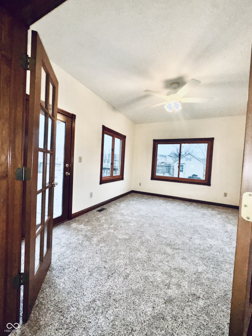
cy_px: 168
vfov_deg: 102.1
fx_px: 136
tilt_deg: -2.2
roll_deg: -3.3
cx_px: 126
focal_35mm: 14
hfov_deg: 85.7
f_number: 2.2
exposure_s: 1/86
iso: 80
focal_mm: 2.22
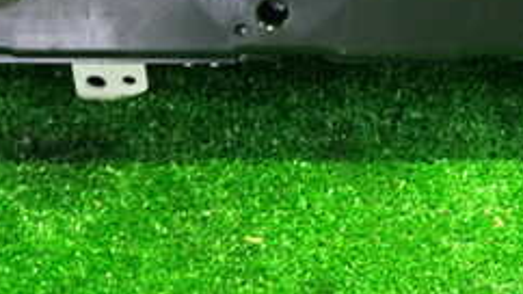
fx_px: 1123
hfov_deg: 26.0
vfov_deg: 14.4
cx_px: 372
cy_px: -65
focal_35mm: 81
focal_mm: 5.4
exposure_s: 1/15
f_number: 2.3
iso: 800
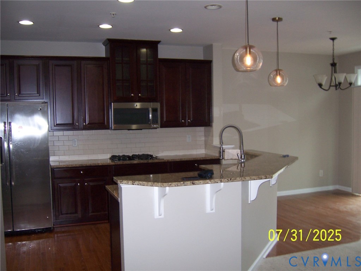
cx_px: 180
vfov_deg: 39.7
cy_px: 136
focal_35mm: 36
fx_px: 375
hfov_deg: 51.4
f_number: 2.8
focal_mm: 6.2
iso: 125
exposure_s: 1/60
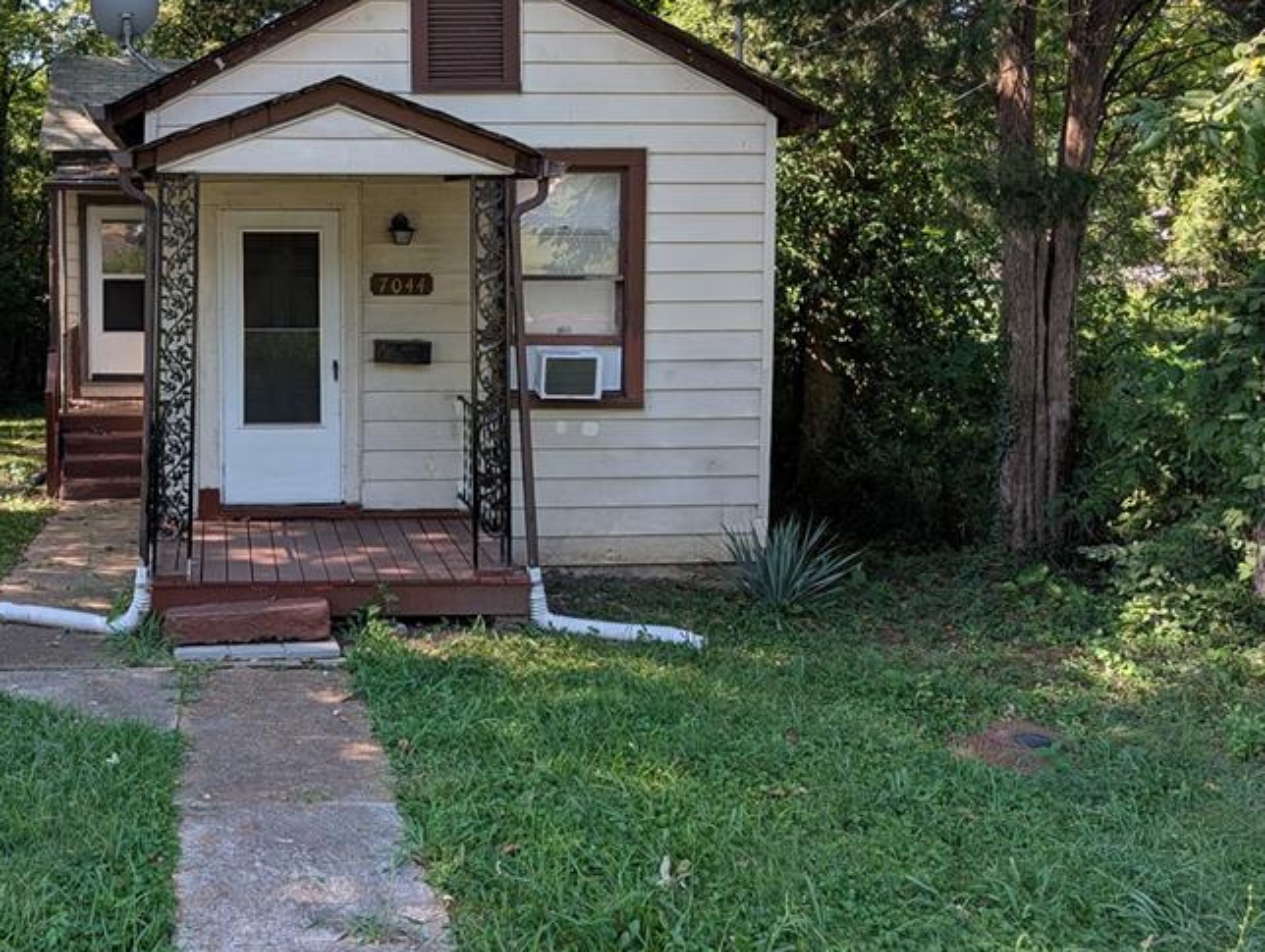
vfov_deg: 37.4
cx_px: 291
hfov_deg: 46.8
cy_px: 310
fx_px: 1391
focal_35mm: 38
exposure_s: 1/168
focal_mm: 6.9
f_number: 1.68
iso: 20
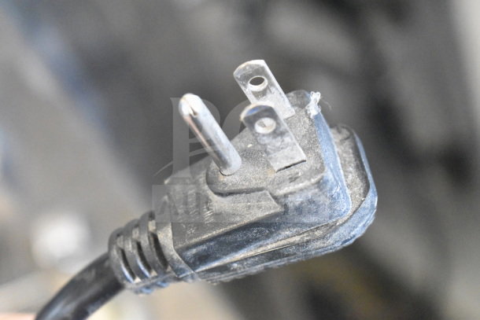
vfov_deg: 16.6
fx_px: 1100
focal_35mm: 82
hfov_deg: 24.6
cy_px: 160
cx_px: 240
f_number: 5.6
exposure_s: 1/100
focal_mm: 55
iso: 12800
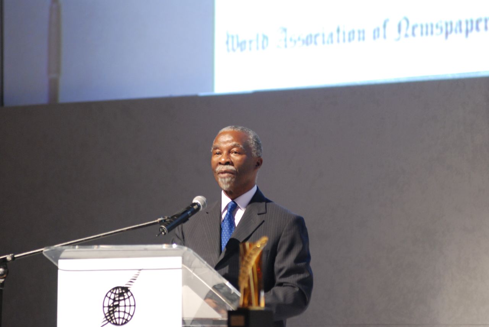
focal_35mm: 300
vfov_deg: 4.6
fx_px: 4079
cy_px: 164
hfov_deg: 6.9
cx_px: 244
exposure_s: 1/15
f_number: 2.8
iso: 800
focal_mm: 200
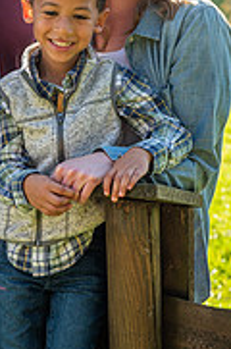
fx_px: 985
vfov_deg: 19.9
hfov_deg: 13.3
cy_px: 102
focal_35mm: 102
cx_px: 24
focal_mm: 41
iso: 200
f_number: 3.5
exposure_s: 1/1250
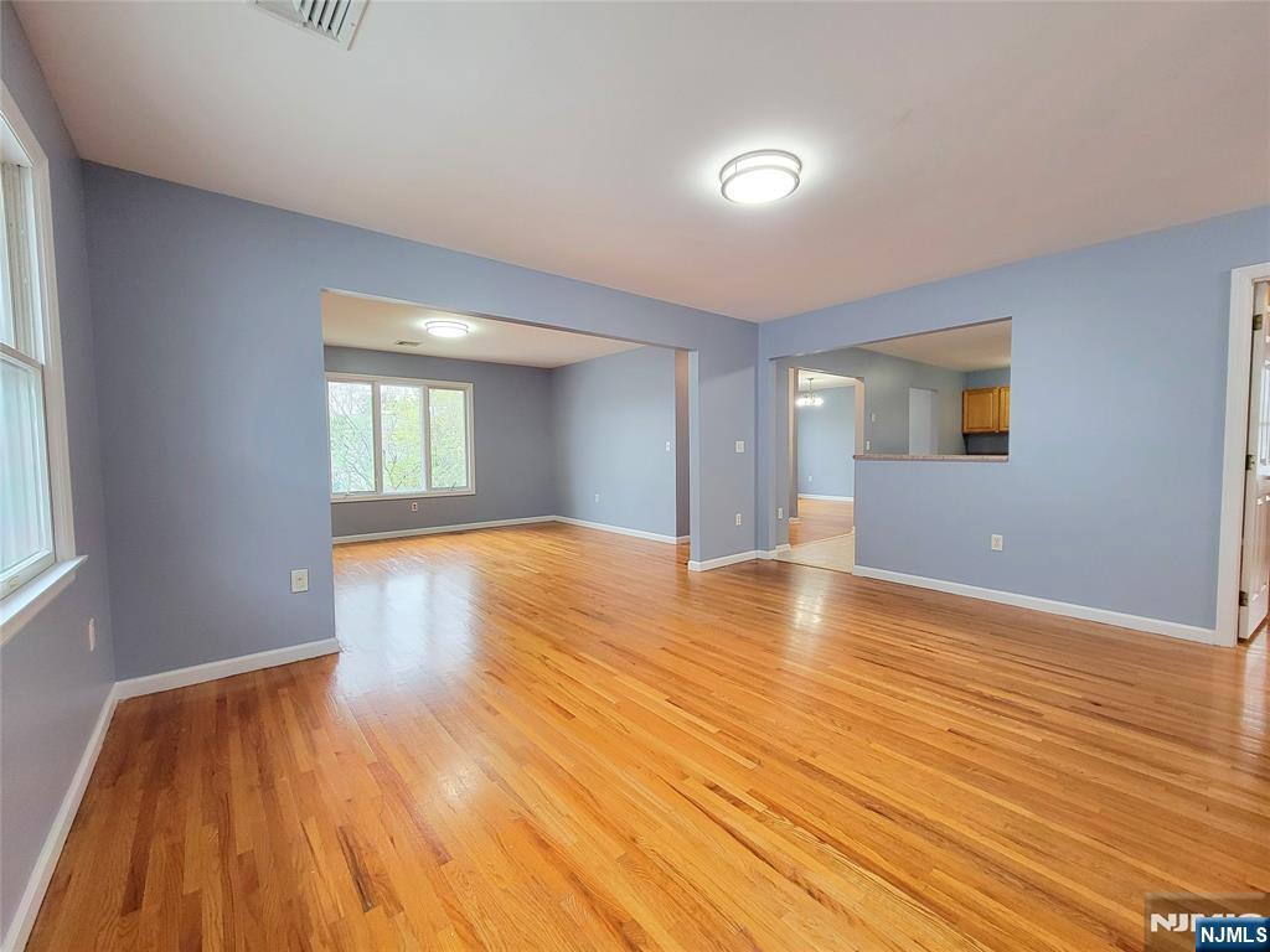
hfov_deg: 106.2
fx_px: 477
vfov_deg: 89.9
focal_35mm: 13
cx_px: 635
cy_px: 476
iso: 250
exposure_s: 1/60
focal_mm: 2.2
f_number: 2.2
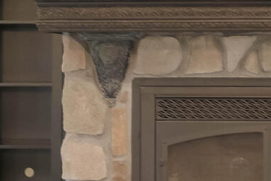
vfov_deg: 11.0
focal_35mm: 125
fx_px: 941
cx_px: 241
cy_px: 60
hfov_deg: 16.2
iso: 800
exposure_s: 1/45
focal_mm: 16
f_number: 8
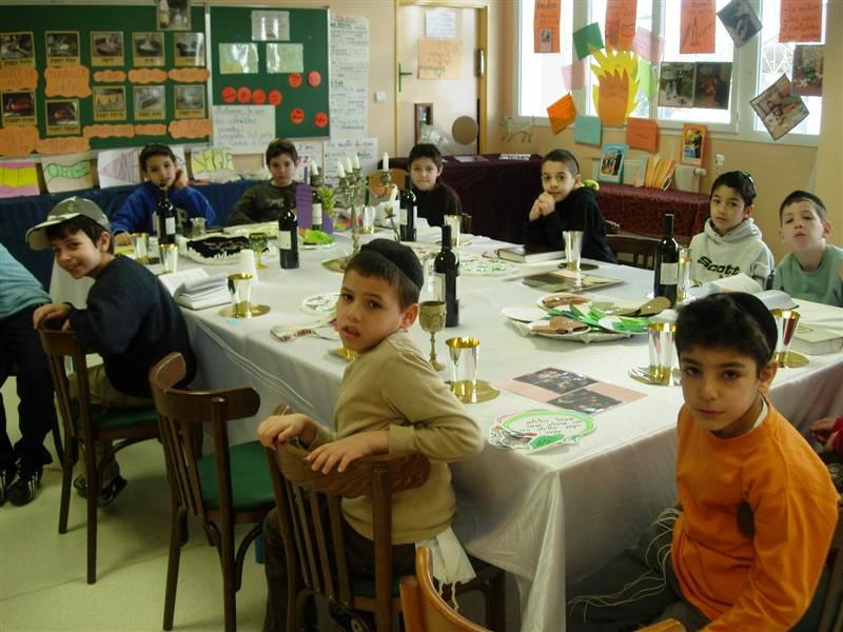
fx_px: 925
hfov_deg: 49.0
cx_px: 422
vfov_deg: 37.7
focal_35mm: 38
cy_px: 316
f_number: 2.8
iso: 79
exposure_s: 1/62.1
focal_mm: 7.8
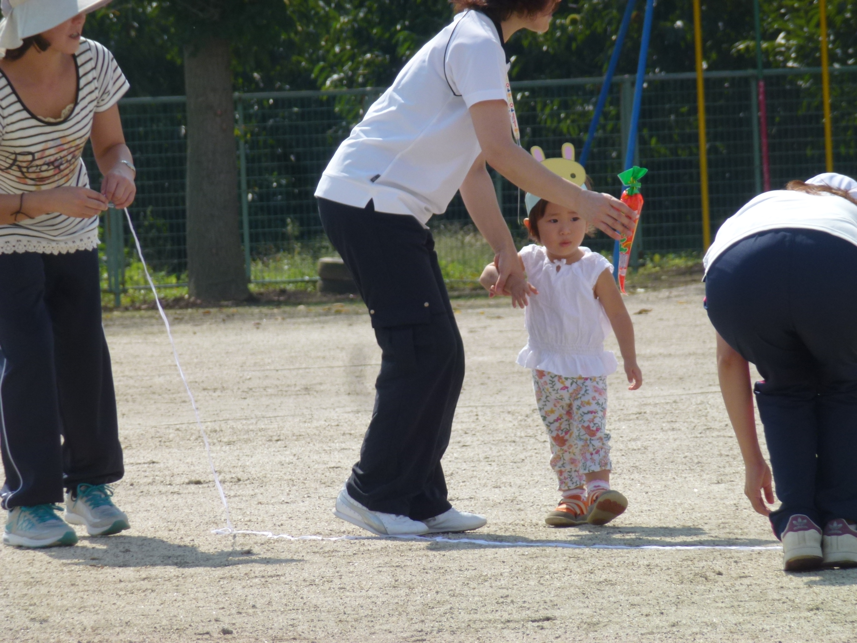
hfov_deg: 5.2
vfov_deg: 3.9
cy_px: 322
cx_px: 428
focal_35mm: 384
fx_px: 9507
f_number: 5.9
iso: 100
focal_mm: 68.8
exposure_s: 1/500
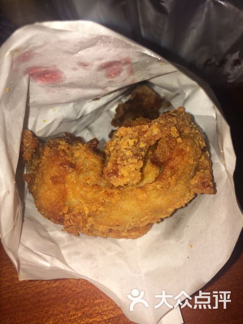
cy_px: 162
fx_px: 271
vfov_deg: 61.7
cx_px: 122
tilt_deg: -43.1
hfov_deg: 48.2
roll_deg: +1.3
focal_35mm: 29
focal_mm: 4.15
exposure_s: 1/260
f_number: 2.2
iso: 32
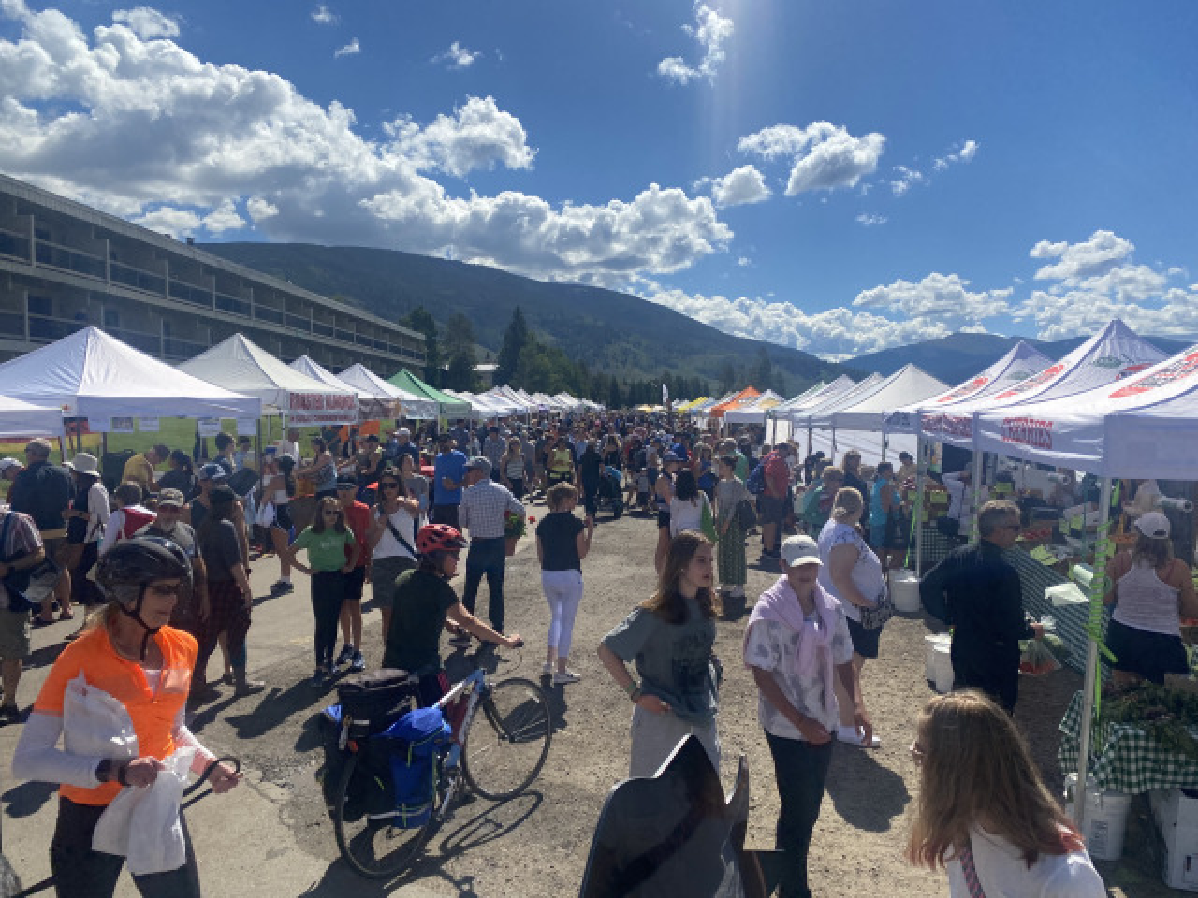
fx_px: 900
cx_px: 599
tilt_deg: -5.7
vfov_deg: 53.1
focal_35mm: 26
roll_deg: -0.2
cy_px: 449
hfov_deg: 67.3
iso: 32
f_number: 1.8
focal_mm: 4.25
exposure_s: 1/5236
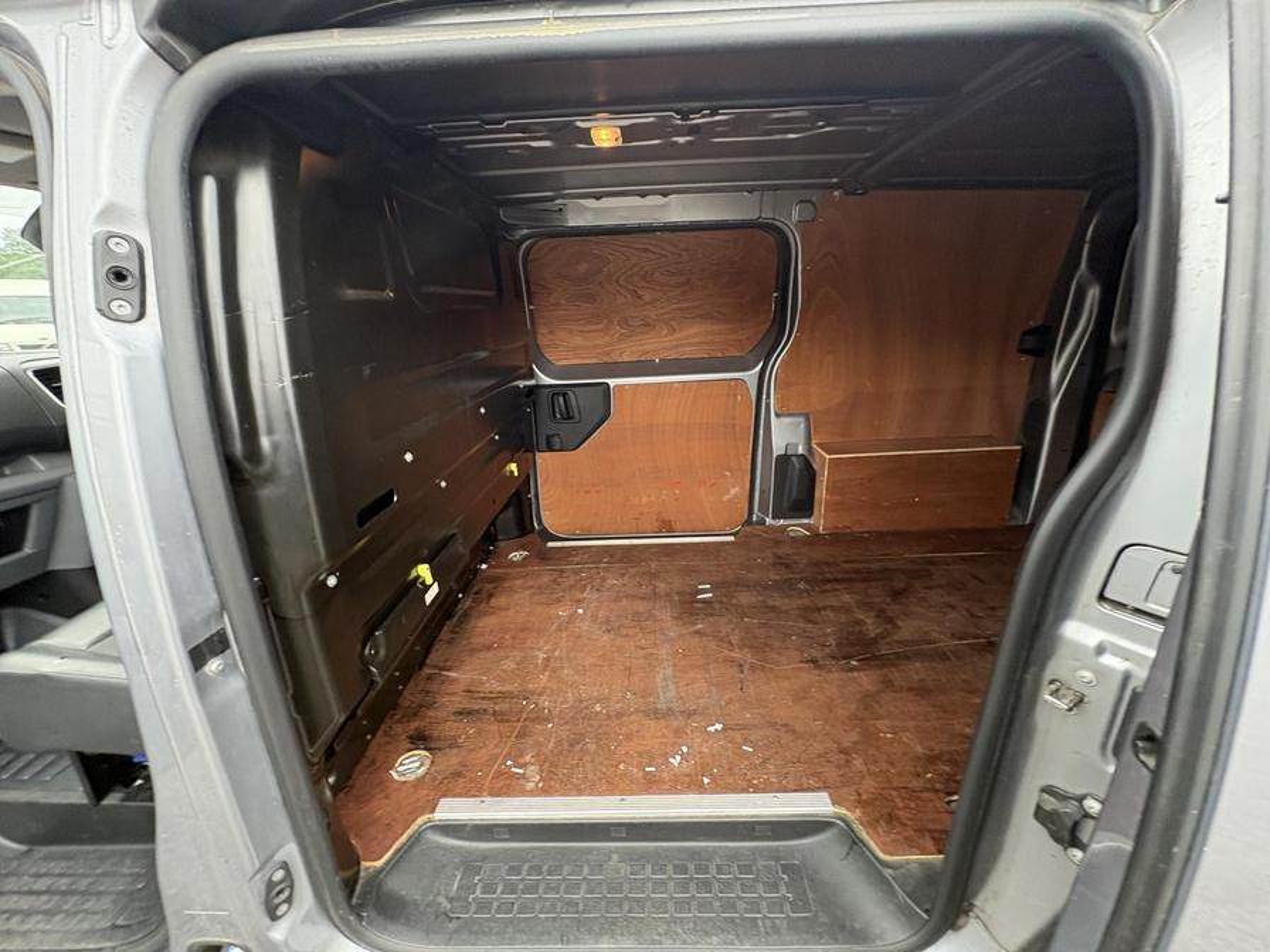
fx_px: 514
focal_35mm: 14
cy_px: 476
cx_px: 635
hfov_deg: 102.1
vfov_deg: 85.7
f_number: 2.2
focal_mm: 2.22
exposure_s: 1/79
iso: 250
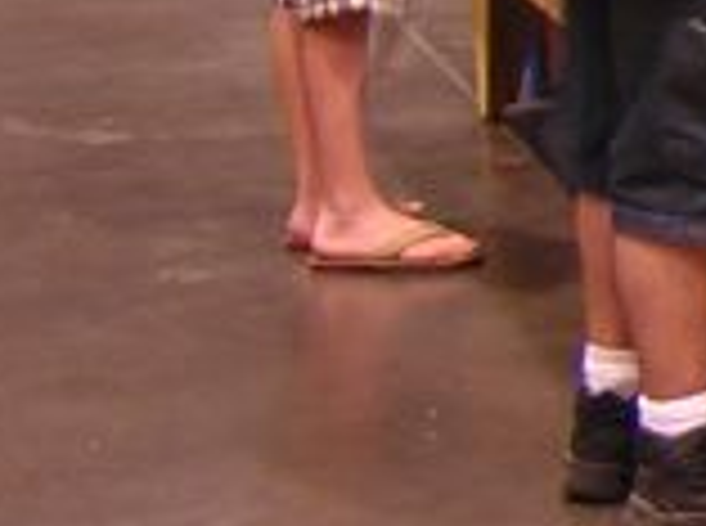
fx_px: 3744
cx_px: 1695
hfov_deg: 9.6
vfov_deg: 8.0
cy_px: -130
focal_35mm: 184
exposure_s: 1/4.5
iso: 100
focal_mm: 4.7
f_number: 2.6
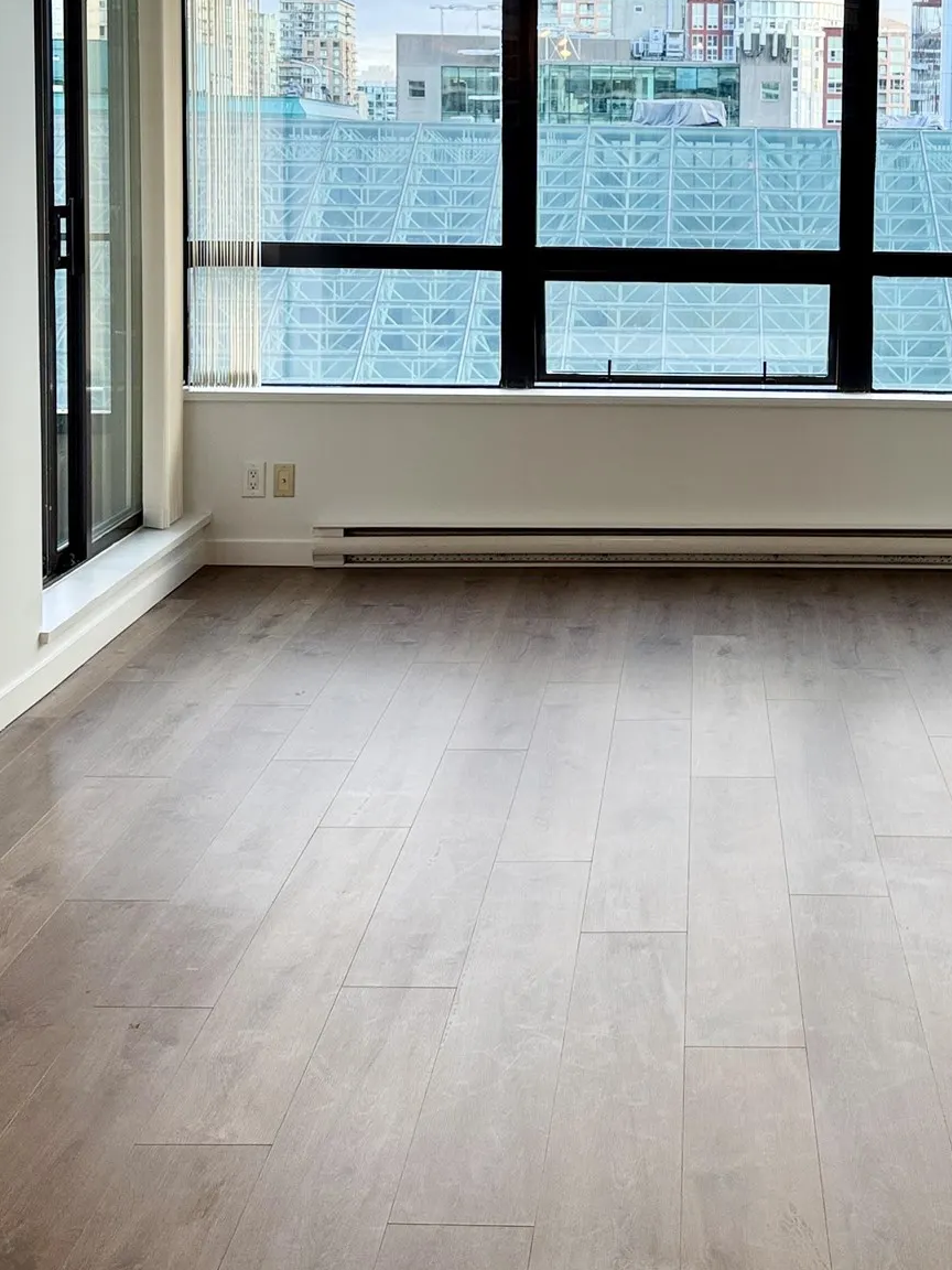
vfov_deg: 38.3
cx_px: 757
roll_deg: -1.8
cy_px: 265
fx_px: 1760
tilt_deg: -3.5
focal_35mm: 48
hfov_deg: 29.6
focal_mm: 6.76
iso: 64
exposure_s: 1/161
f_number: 1.78
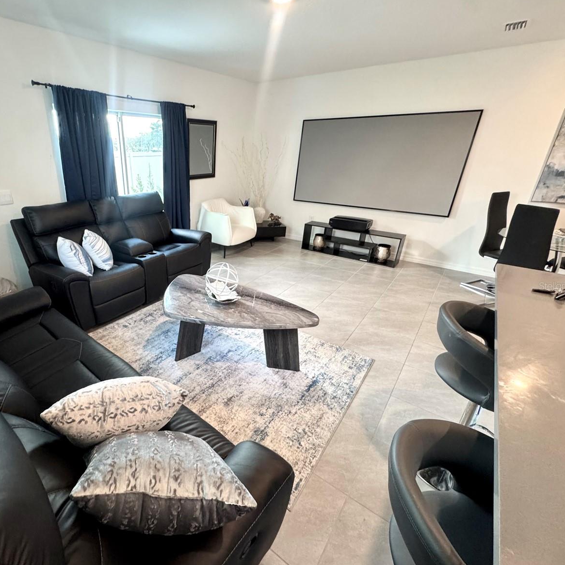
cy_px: 286
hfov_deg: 81.6
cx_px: 197
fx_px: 314
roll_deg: +0.6
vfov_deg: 84.0
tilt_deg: -23.7
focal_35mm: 17
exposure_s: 1/60
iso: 320
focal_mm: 2.22
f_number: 2.2
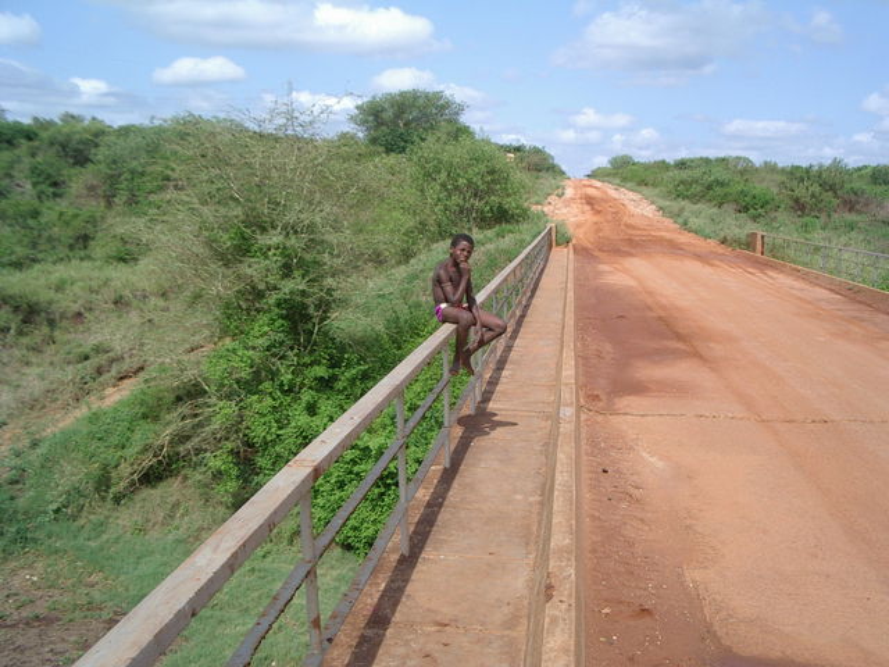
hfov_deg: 49.0
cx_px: 444
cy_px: 334
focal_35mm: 38
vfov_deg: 37.7
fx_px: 976
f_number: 4.8
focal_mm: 5.8
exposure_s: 1/400
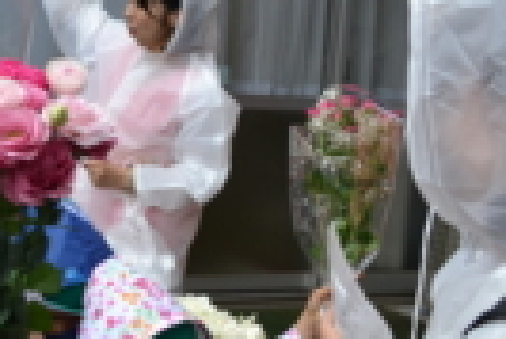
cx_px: -137
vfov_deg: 16.9
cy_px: 230
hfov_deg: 22.6
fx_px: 1140
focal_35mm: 81
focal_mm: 18
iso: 200
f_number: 5.6
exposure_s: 1/125
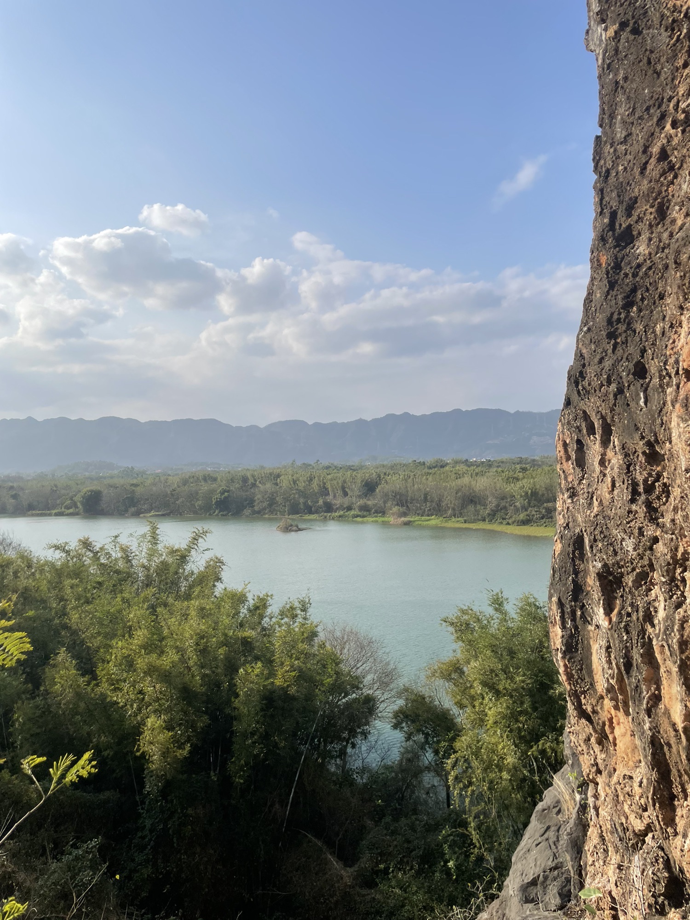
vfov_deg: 67.3
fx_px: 691
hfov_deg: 53.1
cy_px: 460
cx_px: 345
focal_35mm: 26
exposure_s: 1/4831
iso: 32
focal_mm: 4.2
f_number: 1.6
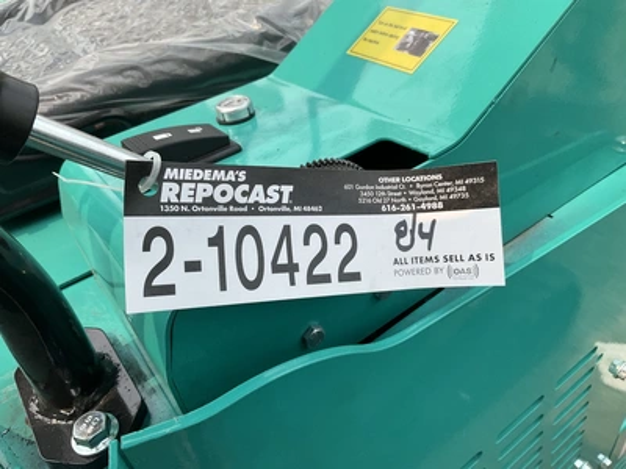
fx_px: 524
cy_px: 234
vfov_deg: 48.2
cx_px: 313
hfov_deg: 61.7
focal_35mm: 29
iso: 25
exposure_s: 1/962
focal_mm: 3
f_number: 1.8
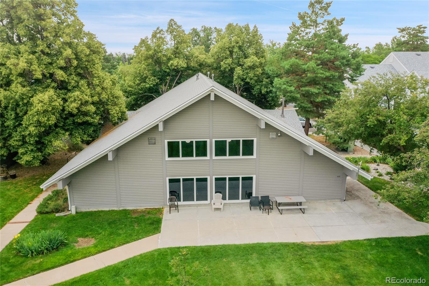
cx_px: 214
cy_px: 143
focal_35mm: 28
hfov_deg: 65.5
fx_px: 334
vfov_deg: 46.4
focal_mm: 10.26
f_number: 5
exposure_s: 1/240
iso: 800
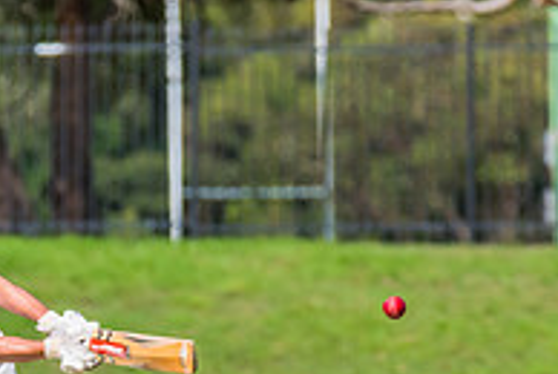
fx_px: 16688
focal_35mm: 1075
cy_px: 416
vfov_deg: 1.3
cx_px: -49
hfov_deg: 1.9
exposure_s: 1/3200
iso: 500
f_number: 6.3
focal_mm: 360
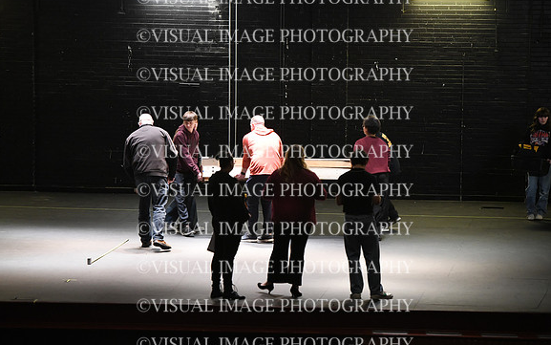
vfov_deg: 6.4
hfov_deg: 10.2
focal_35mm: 205
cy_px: 171
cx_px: 275
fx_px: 3079
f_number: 2.8
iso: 8000
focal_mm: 200
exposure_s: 1/320
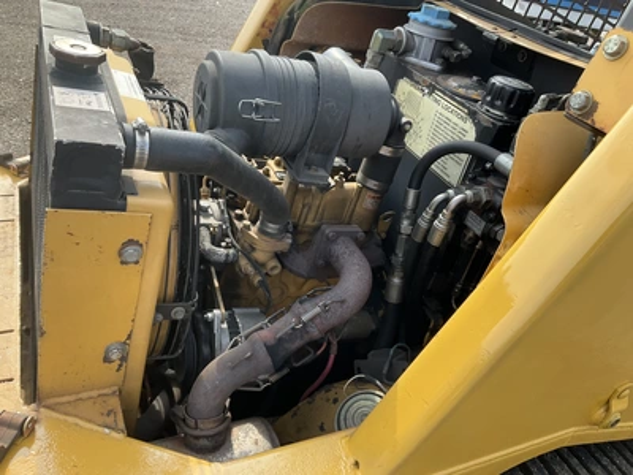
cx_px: 316
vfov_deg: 48.2
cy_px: 238
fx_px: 530
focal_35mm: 29
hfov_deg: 61.7
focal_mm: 3
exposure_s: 1/358
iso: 25
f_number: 1.8
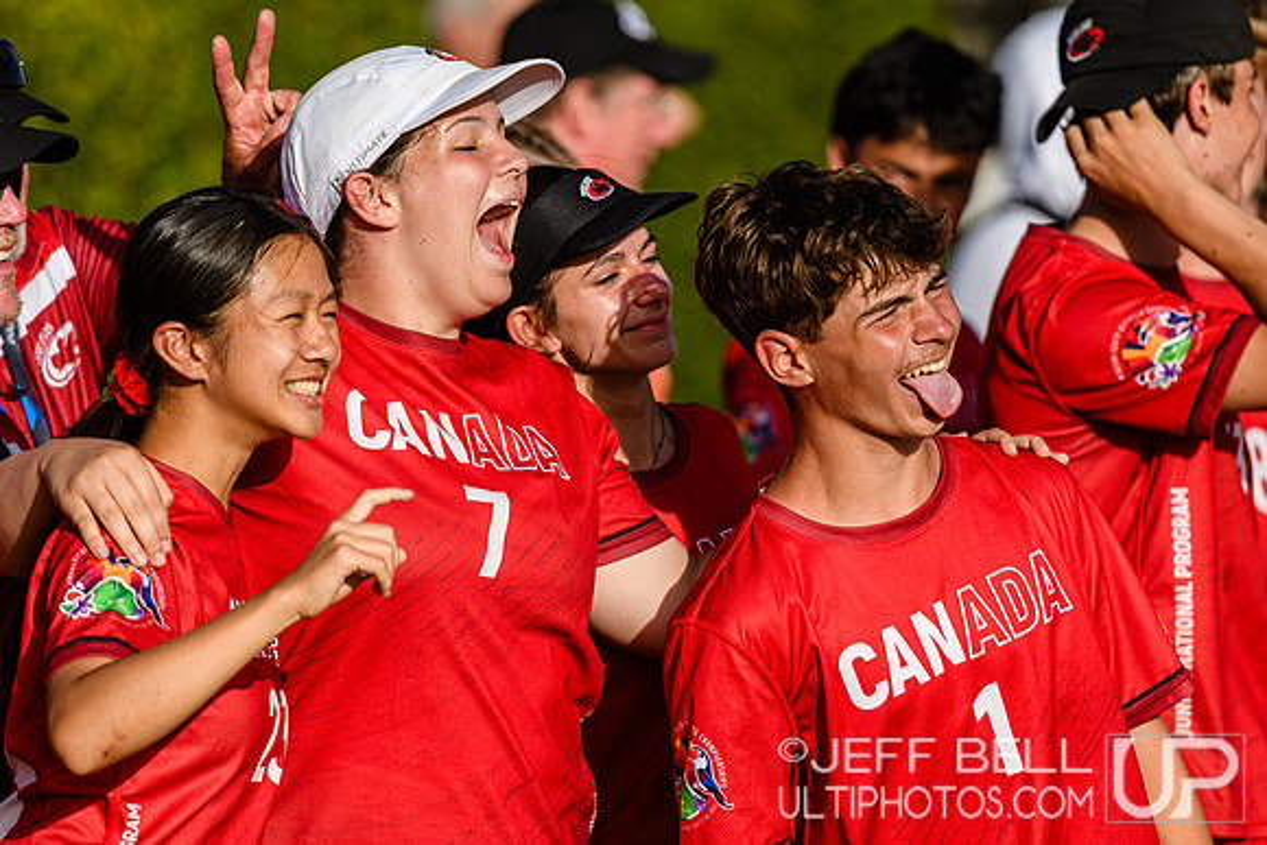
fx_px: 10560
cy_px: 422
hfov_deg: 6.9
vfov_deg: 4.6
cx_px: 634
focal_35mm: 300
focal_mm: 200
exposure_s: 1/1250
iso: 100
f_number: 3.2
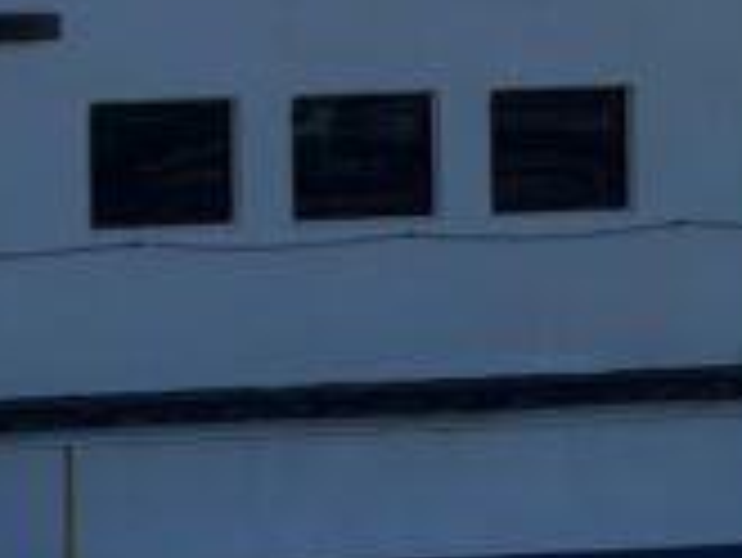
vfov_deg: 1.3
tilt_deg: +0.9
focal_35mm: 1165
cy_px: -729
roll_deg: +0.6
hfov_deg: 1.7
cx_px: -845
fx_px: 24990
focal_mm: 16.89
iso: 16
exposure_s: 1/865
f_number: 2.8
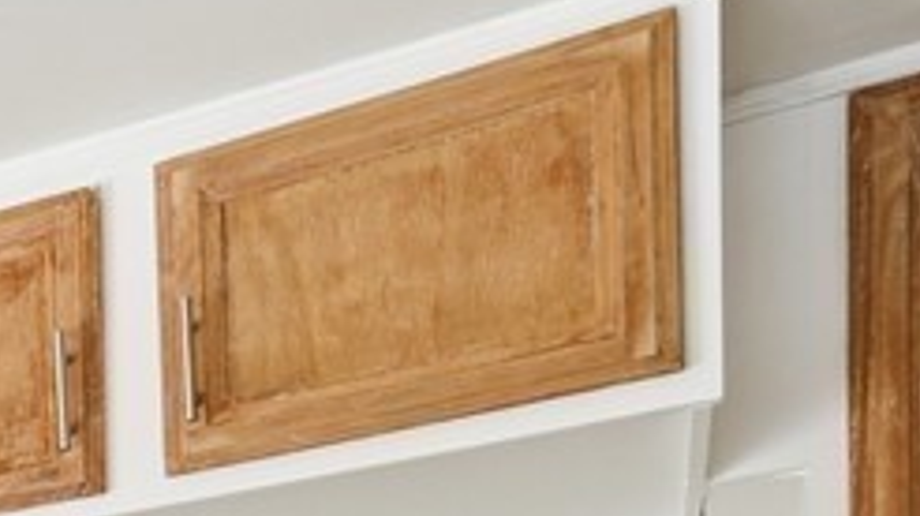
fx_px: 1804
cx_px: -1055
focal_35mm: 74
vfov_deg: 13.0
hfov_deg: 17.3
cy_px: 1180
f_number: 9
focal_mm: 16
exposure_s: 1/640
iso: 400
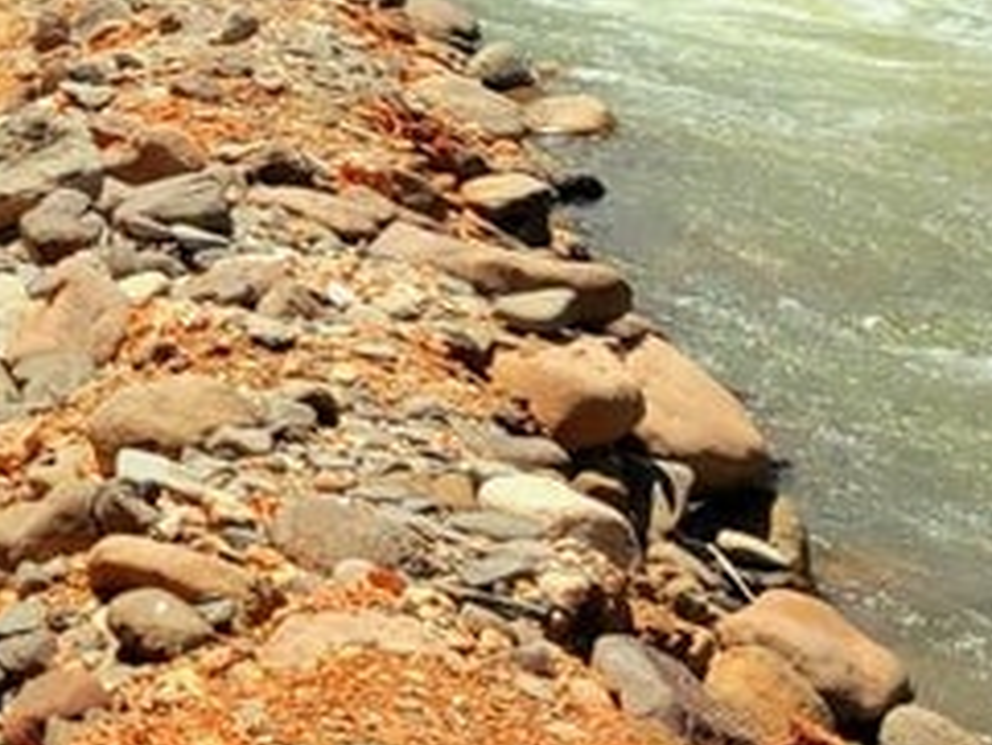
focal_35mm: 92
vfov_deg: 14.6
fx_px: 2638
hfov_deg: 17.8
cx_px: -694
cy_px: -477
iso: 40
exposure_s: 1/1834
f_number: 1.8
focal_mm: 5.4
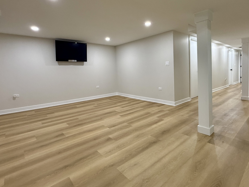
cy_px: 77
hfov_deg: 84.5
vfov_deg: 68.2
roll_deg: +1.6
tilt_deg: -3.3
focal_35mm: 19
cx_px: 133
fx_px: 137
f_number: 2.2
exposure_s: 1/120
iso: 320
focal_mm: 2.22
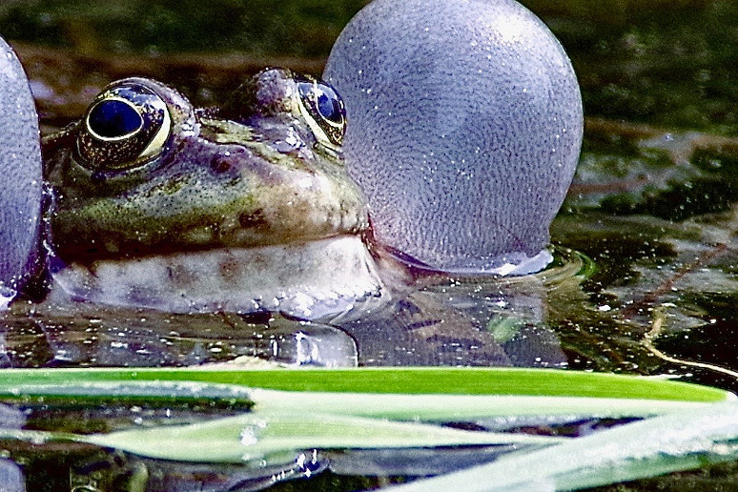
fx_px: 17793
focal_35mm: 868
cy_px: 142
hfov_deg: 2.4
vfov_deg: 1.6
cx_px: 116
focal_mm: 420
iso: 800
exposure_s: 1/800
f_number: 7.1
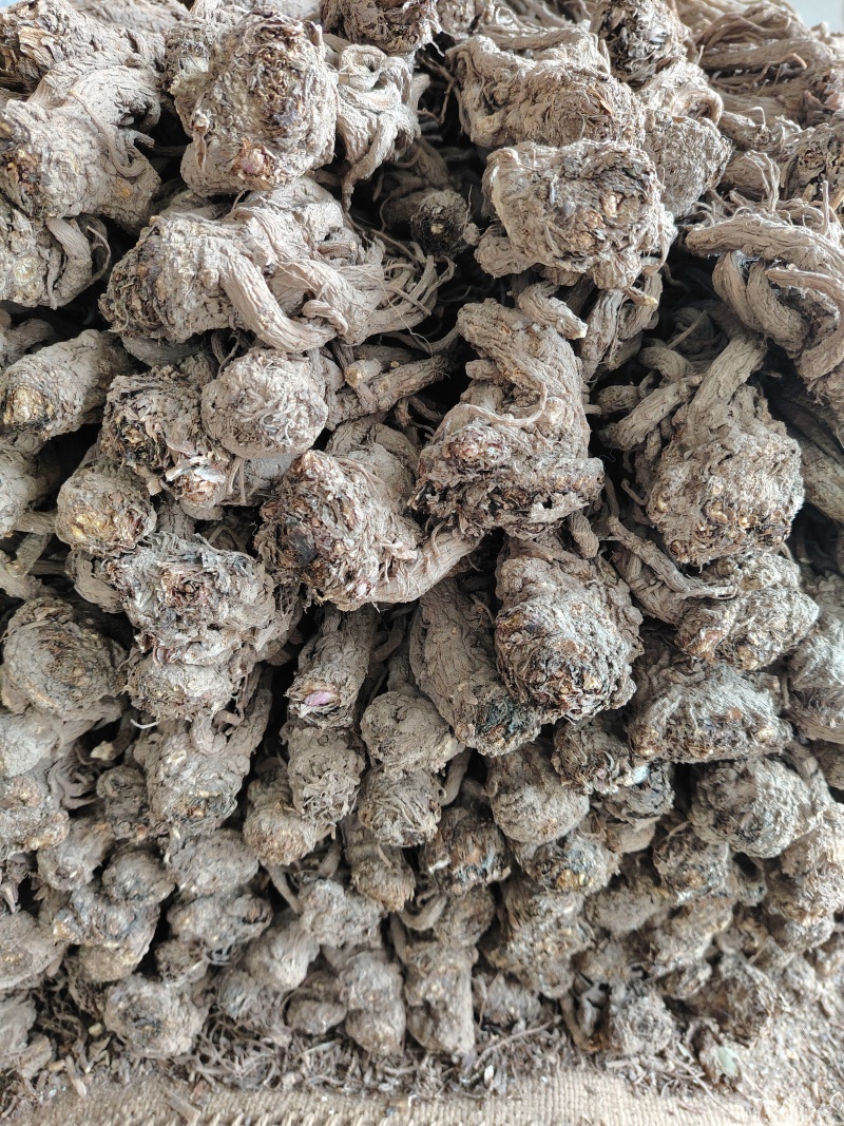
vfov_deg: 71.6
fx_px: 780
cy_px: 563
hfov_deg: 56.8
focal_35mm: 24
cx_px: 422
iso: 2075
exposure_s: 1/400
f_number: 1.75
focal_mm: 5.25
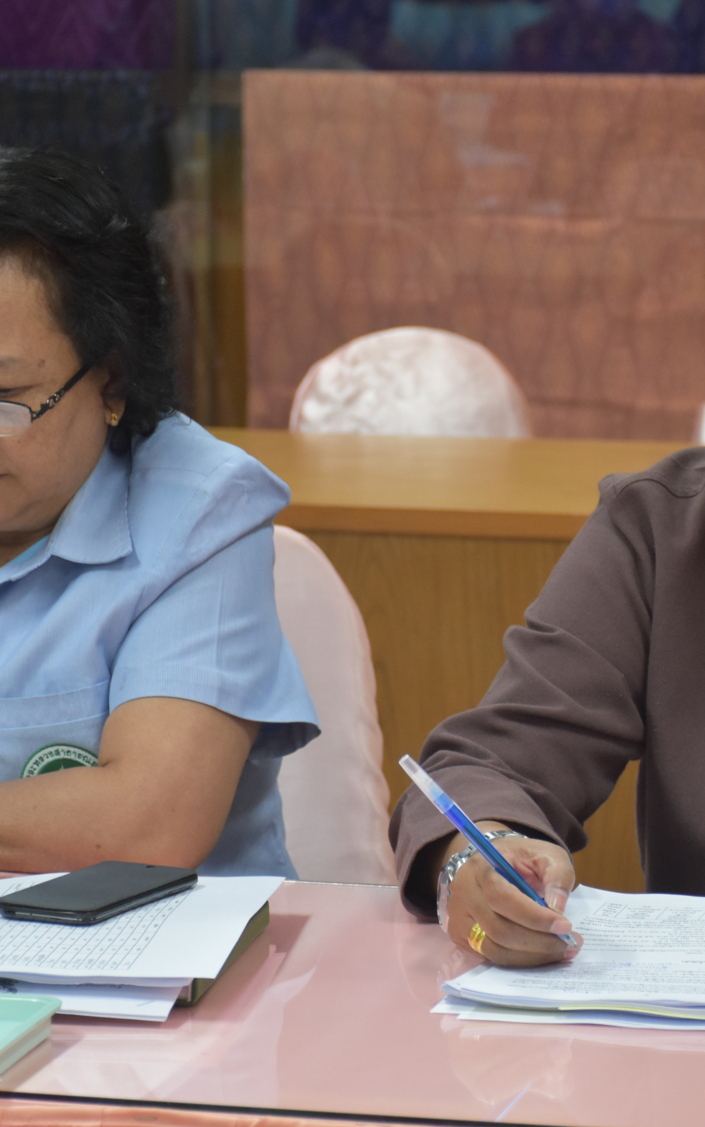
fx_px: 4396
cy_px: 563
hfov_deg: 9.2
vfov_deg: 14.6
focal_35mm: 143
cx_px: 495
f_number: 5
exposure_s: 1/60
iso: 1250
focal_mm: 62
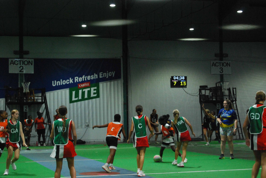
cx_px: 133
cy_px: 89
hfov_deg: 24.6
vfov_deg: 16.6
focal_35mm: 82
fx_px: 610
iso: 1600
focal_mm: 55
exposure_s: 1/60
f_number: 5.6
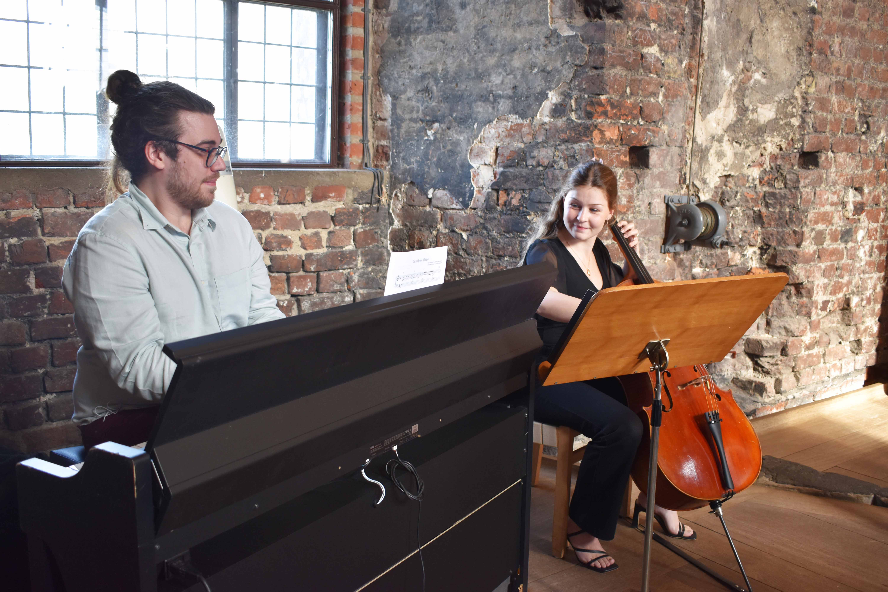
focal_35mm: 36
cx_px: 444
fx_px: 888
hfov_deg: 53.1
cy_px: 296
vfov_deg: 36.9
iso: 560
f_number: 4
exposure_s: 1/60
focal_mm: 24
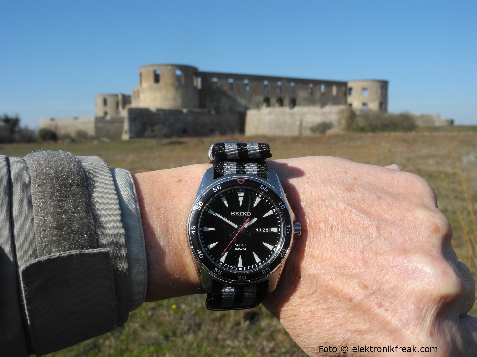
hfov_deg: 56.8
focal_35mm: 32
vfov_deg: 44.2
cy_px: 178
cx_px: 238
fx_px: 441
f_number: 4
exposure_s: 1/1000
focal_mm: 6.8
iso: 100
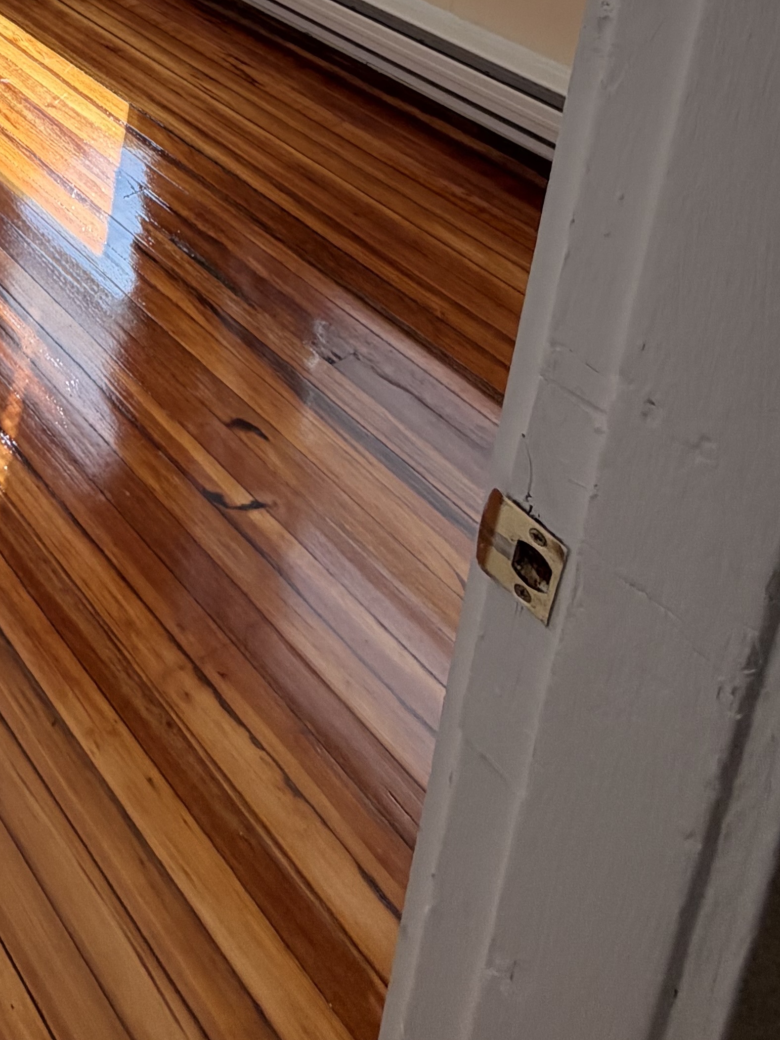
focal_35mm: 38
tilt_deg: -14.9
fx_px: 1142
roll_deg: -0.4
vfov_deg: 35.6
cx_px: -254
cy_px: -271
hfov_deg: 29.6
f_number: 2.2
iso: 50
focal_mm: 2.22
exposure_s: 1/184
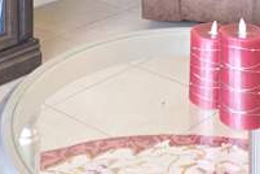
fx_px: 686
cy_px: -213
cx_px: 128
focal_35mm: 95
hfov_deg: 21.5
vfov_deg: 12.1
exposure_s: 1/13.4
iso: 125
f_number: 1.7
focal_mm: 6.3
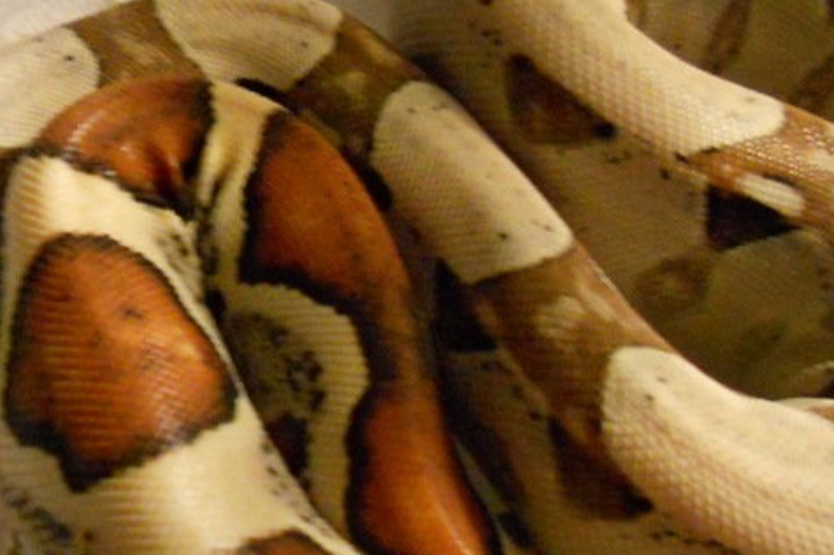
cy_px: 334
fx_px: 1644
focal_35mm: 71
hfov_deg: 28.3
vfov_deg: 19.1
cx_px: 279
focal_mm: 4.9
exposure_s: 1/8
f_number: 3.2
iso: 640
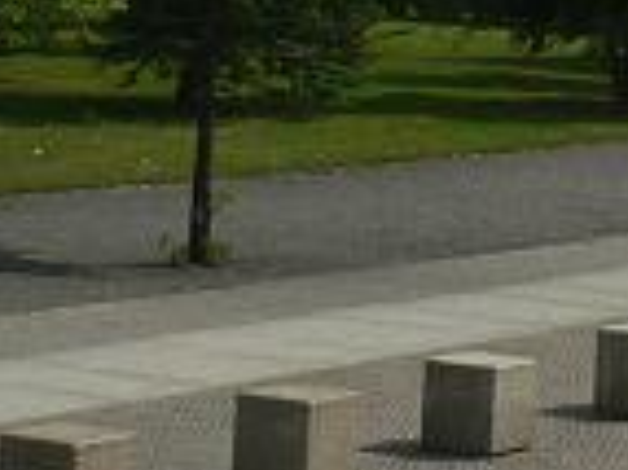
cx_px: 1050
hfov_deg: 9.2
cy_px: -672
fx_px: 3752
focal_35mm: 207
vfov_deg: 6.8
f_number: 5.6
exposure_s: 1/800
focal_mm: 6.2
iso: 80
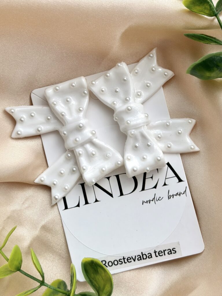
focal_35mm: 52
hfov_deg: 28.0
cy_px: 148
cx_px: 111
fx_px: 445
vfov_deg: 36.8
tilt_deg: -85.0
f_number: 1.6
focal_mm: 5.96
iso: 32
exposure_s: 1/223
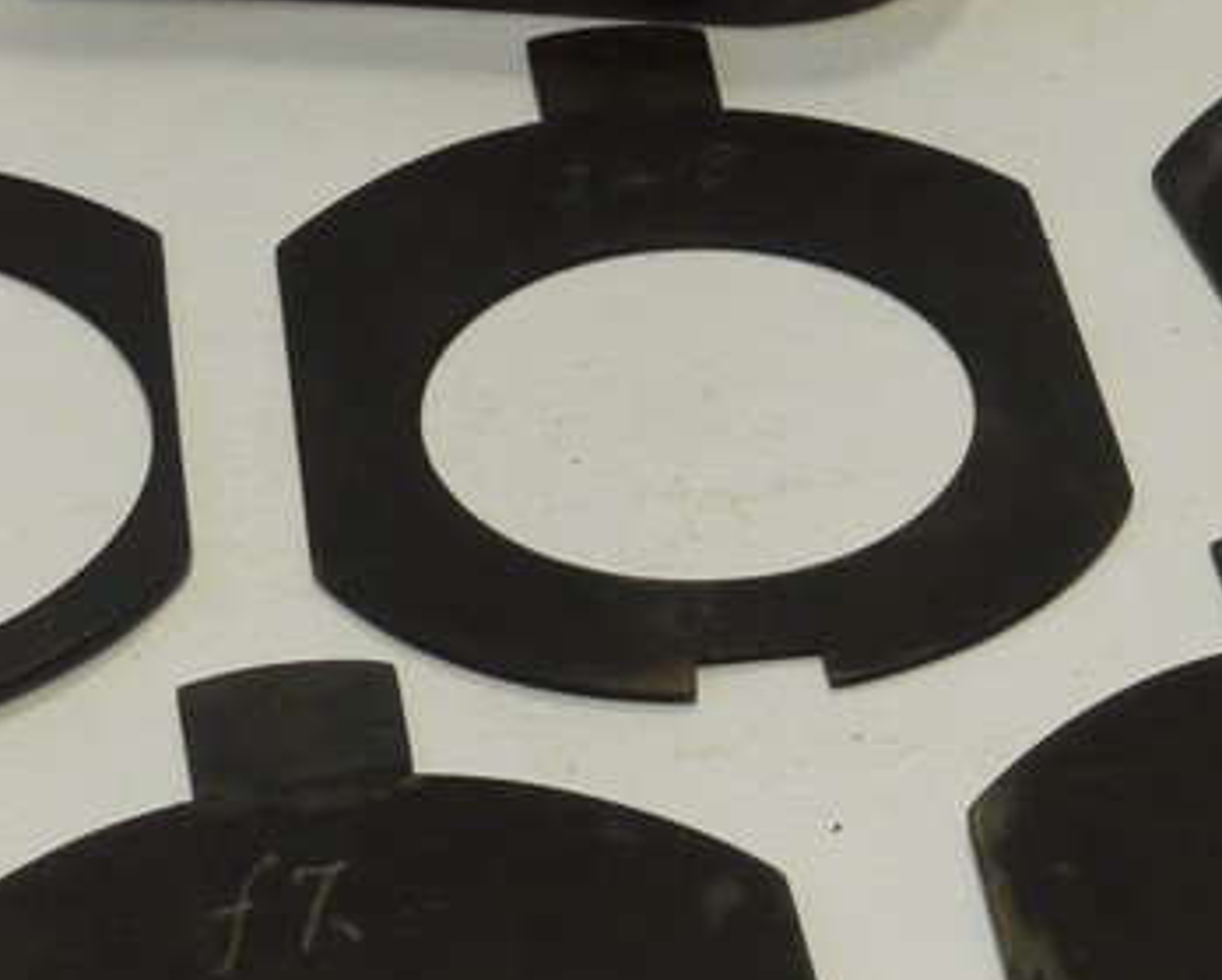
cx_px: 815
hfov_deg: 15.9
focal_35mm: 121
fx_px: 4380
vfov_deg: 12.8
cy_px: 555
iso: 800
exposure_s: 1/60
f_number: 8
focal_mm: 18
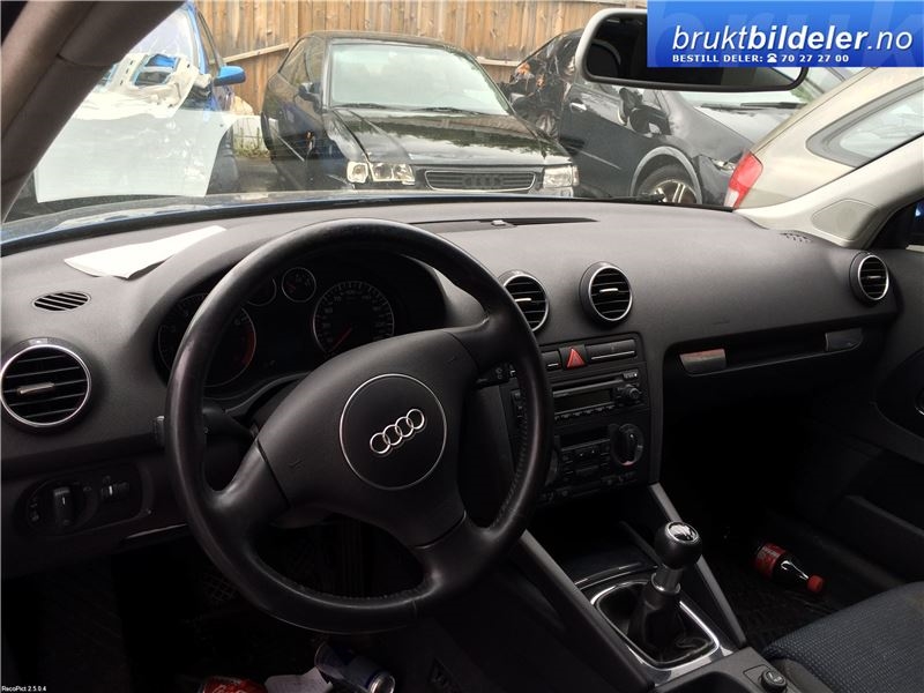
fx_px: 774
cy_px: 346
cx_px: 462
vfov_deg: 48.2
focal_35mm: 29
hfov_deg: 61.7
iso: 40
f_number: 2.2
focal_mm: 4.15
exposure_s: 1/120
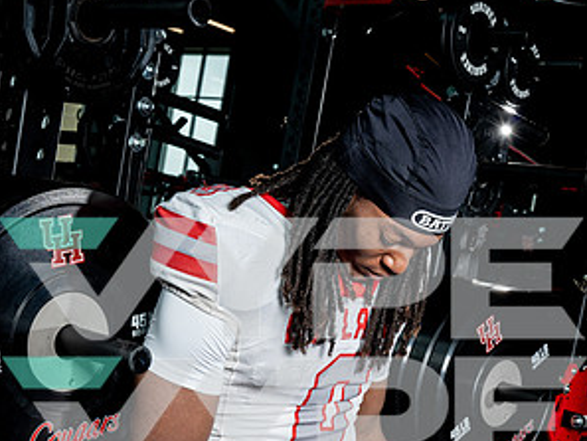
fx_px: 1137
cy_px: 419
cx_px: 294
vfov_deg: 21.3
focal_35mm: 67
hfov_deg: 29.0
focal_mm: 46
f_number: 9
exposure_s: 1/250
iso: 640
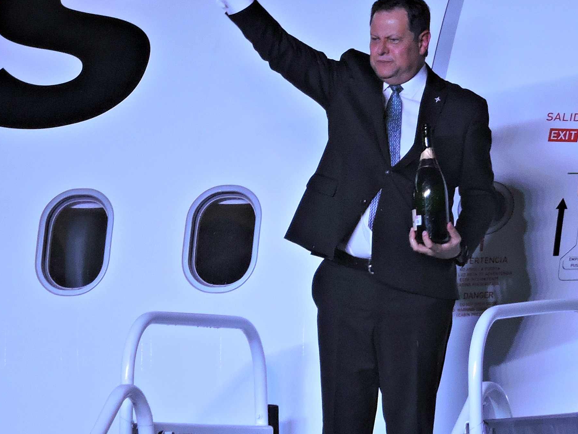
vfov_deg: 2.1
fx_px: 11621
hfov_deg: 2.8
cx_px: 193
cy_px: 133
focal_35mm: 696
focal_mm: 48.4
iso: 200
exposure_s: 1/125
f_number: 5.5
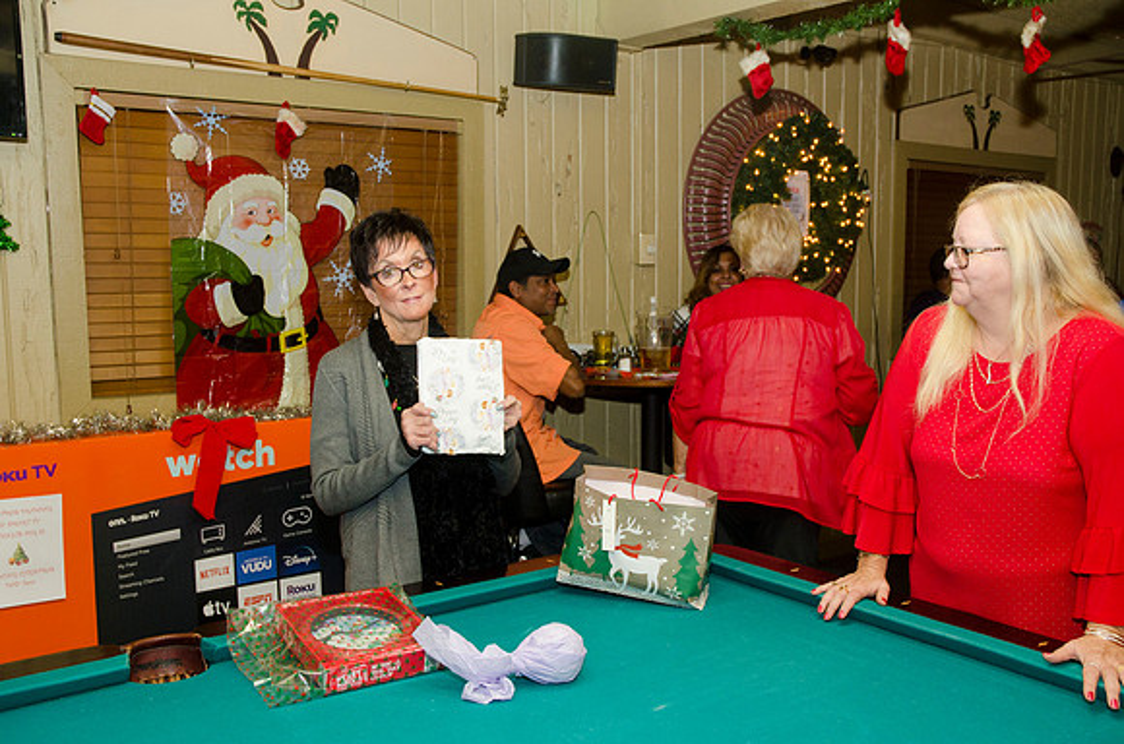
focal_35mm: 36
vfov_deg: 36.7
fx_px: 1122
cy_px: 372
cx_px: 562
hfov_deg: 53.2
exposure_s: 1/60
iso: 400
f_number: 5.6
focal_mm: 24
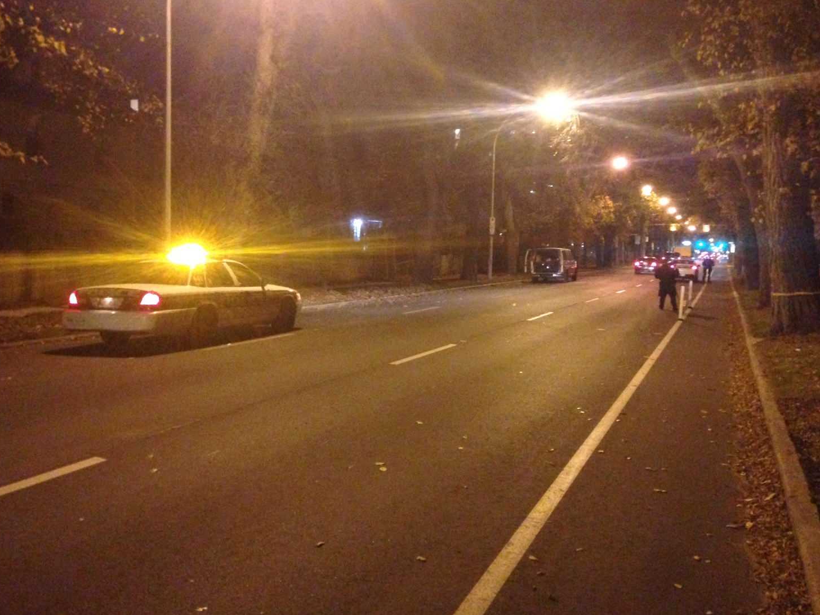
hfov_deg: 50.1
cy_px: 280
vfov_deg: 38.6
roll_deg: -2.7
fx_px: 876
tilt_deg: -1.1
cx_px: 379
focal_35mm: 37
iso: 800
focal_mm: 4.12
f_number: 2.4
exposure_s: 1/15
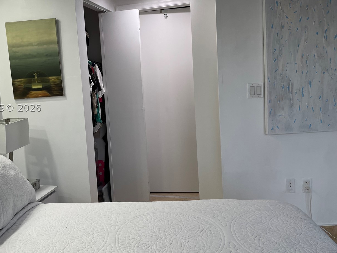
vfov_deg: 41.7
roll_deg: +4.6
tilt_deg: -5.9
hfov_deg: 53.3
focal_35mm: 34
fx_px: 331
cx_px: 125
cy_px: 108
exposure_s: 1/120
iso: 80
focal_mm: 4.2
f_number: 1.6
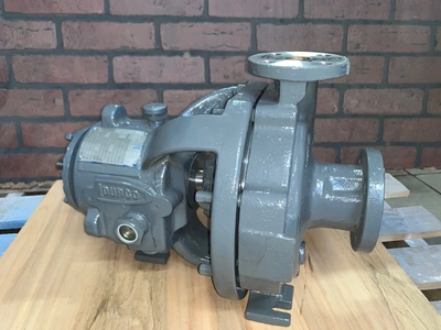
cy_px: 165
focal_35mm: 26
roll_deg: +0.0
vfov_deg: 53.1
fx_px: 331
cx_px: 220
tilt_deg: -24.9
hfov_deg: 67.3
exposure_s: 1/6
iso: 50
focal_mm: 4.25
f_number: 1.8
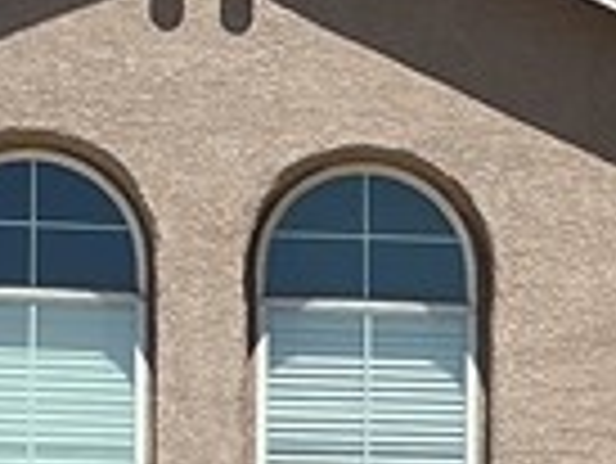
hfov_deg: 8.9
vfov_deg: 6.8
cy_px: 707
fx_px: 3847
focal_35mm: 216
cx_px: 989
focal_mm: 3
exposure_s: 1/1626
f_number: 1.8
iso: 25
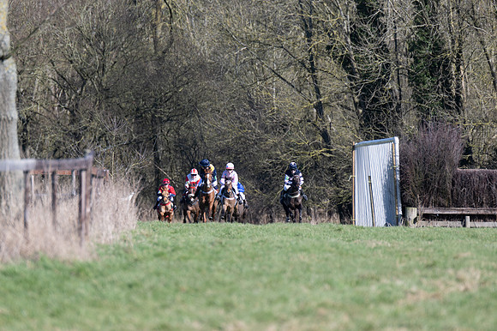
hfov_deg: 4.9
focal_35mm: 420
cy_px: 166
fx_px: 5795
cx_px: 248
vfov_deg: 3.3
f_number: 4
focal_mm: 280
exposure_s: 1/1000
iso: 160
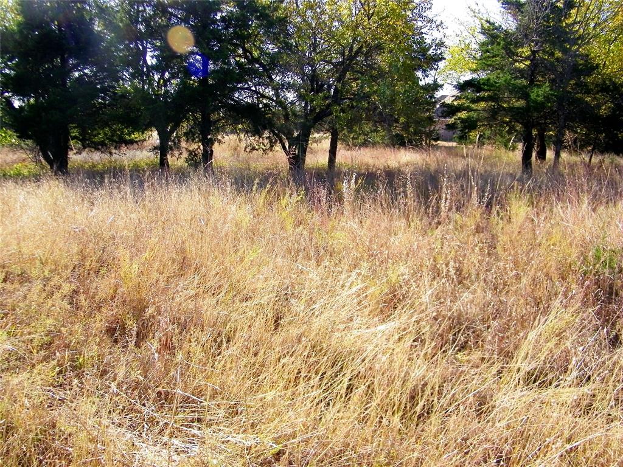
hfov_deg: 60.0
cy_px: 234
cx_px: 312
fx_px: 540
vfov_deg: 46.8
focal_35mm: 30
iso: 80
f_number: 7.2
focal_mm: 5.4
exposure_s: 1/125
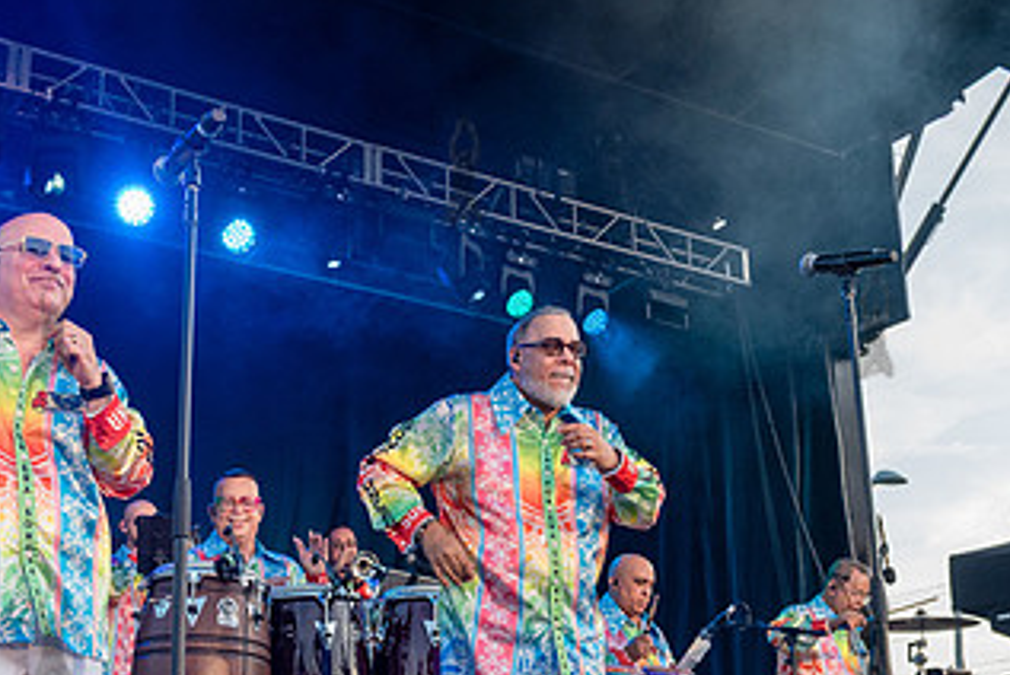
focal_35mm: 54
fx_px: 1516
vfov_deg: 24.9
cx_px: 462
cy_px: 476
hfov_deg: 36.8
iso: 2000
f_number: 4
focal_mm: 29
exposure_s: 1/1250
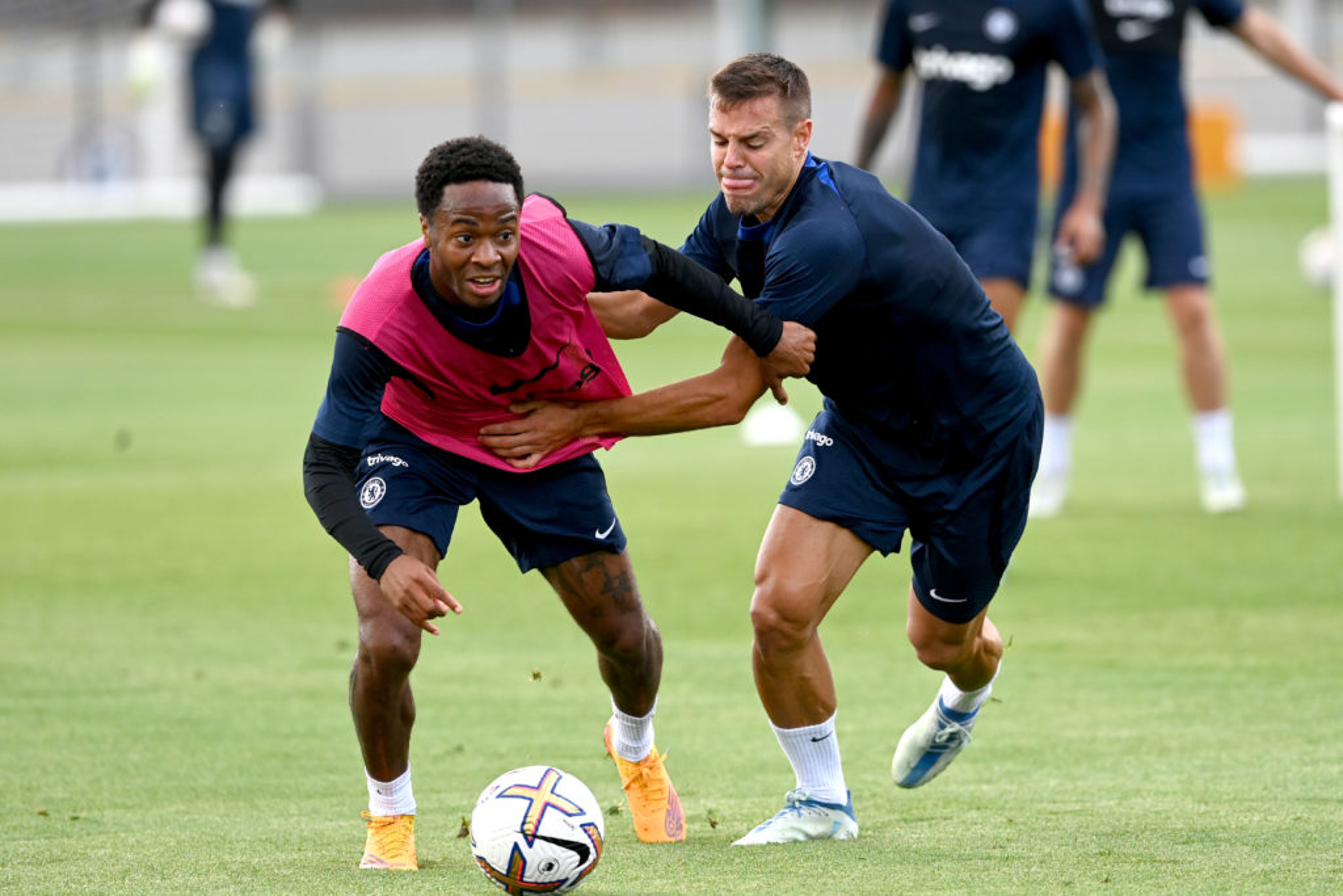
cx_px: 672
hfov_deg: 5.2
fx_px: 14923
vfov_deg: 3.4
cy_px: 448
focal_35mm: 400
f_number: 4
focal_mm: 400
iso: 1000
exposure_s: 1/1600
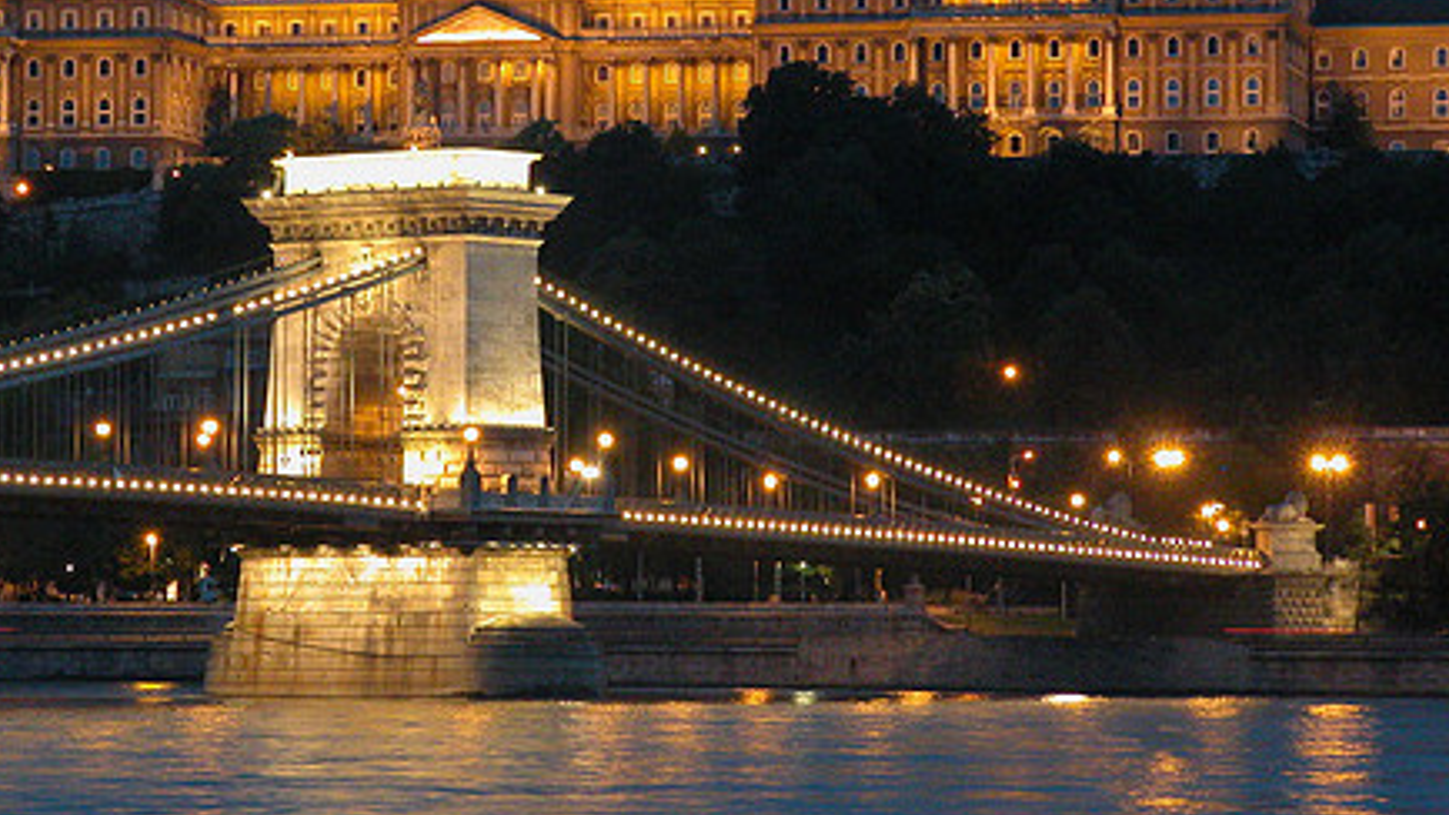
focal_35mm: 86
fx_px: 3304
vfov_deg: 14.0
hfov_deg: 24.7
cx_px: 521
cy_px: 199
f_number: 6.8
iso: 400
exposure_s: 1/1.5
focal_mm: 14.9
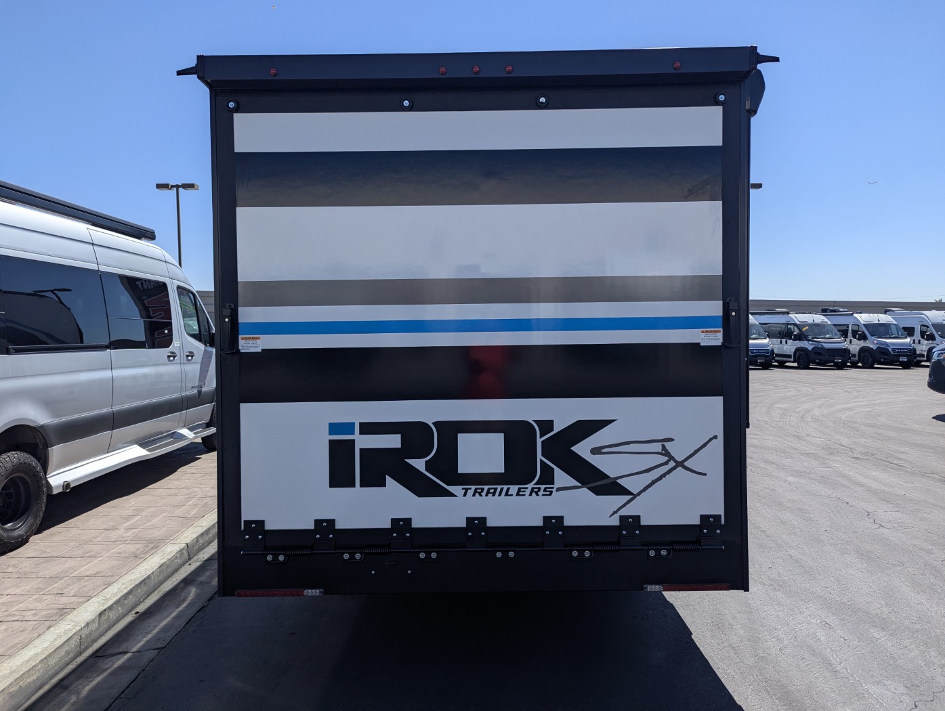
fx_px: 656
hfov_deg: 71.5
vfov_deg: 56.9
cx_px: 472
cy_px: 356
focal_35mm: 24
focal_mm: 6.81
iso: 48
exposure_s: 1/3058
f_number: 1.85
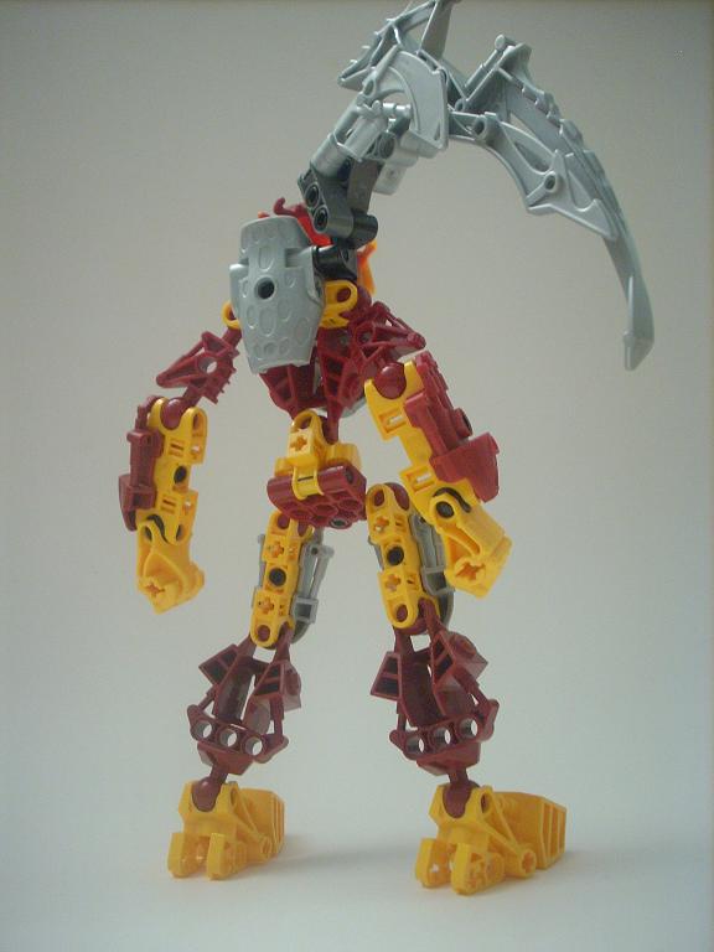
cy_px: 476
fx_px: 1018
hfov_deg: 38.7
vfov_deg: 50.1
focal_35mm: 37
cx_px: 357
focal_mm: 6.2
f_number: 2.8
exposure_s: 1/4
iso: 227
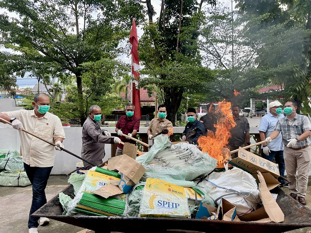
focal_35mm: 26
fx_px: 234
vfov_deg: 53.1
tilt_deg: -1.2
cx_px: 156
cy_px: 116
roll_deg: +0.6
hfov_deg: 67.3
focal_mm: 5.7
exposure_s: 1/1412
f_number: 1.5
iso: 50
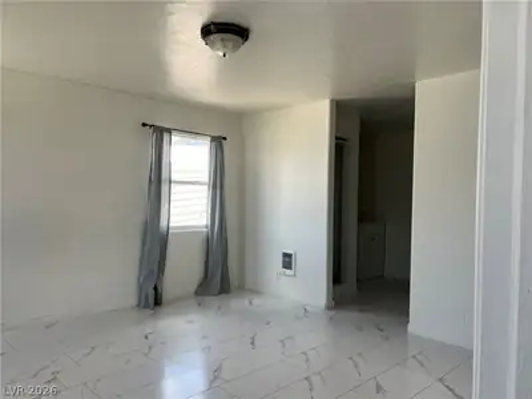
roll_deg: -1.7
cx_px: 266
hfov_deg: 67.3
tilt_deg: -0.8
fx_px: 400
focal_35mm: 26
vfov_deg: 53.1
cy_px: 200
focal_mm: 5.7
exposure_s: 1/222
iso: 40
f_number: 1.5
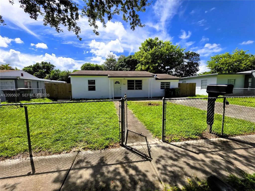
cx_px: 128
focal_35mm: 13
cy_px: 96
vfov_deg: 89.9
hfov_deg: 106.2
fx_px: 96
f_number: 1.9
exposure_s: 1/2812
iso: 40
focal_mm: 2.2
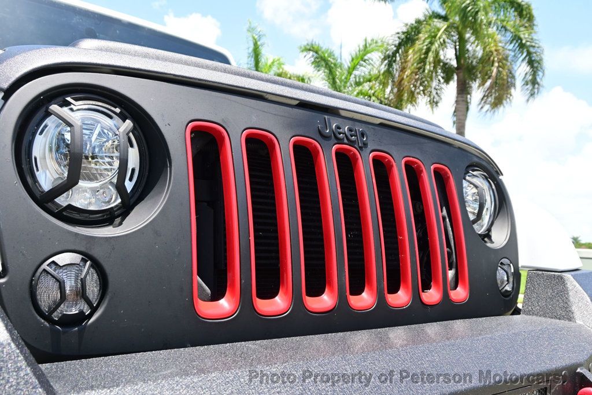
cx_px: 296
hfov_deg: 56.2
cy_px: 198
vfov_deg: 39.1
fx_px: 555
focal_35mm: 34
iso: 100
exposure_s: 1/160
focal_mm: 22.5
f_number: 6.3
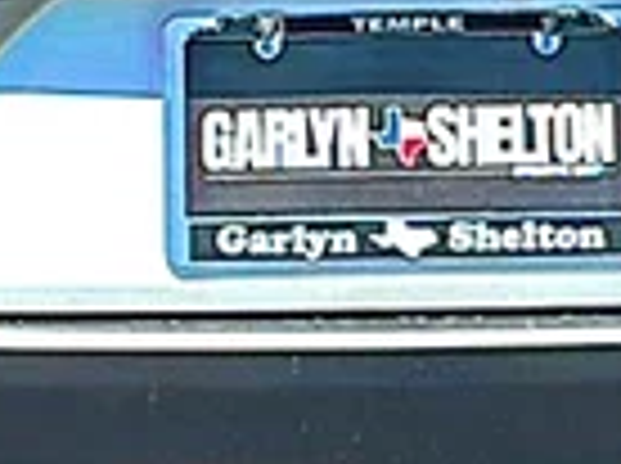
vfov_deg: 7.8
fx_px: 3367
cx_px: 464
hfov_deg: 10.5
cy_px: -43
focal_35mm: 188
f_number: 1.78
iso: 80
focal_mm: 6.86
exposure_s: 1/6667
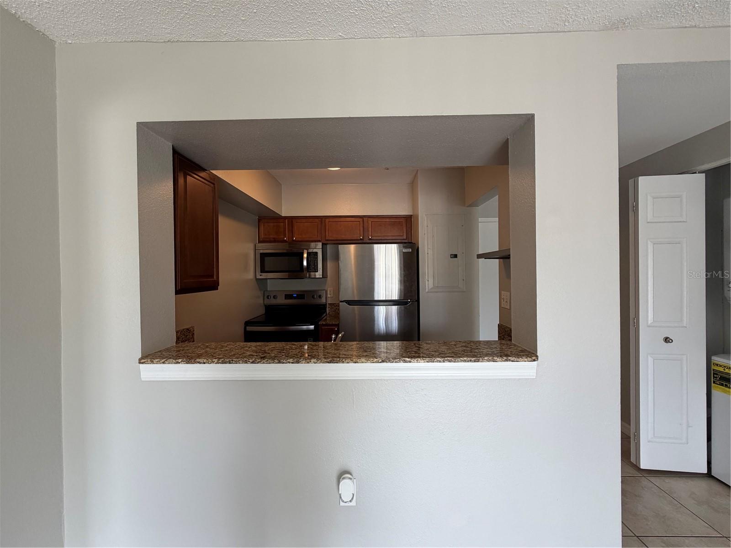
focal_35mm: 14
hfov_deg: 102.1
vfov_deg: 85.7
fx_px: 296
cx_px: 366
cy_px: 274
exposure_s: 1/120
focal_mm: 2.22
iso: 160
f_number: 2.2
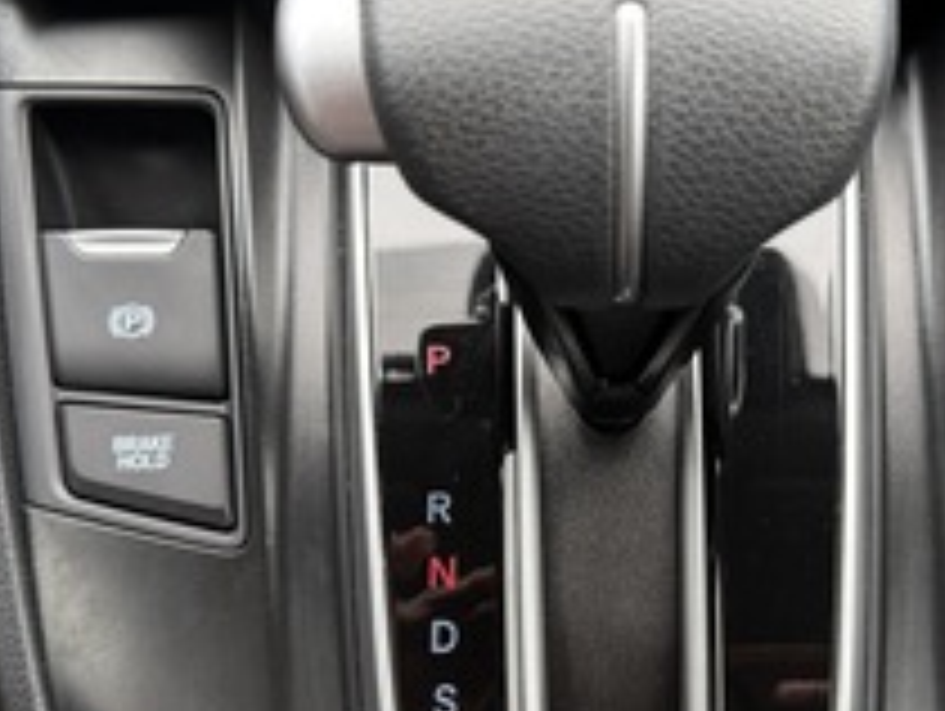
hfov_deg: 39.3
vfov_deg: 30.3
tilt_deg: -51.0
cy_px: 398
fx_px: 1312
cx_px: 598
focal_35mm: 48
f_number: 1.78
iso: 200
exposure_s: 1/92
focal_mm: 6.76
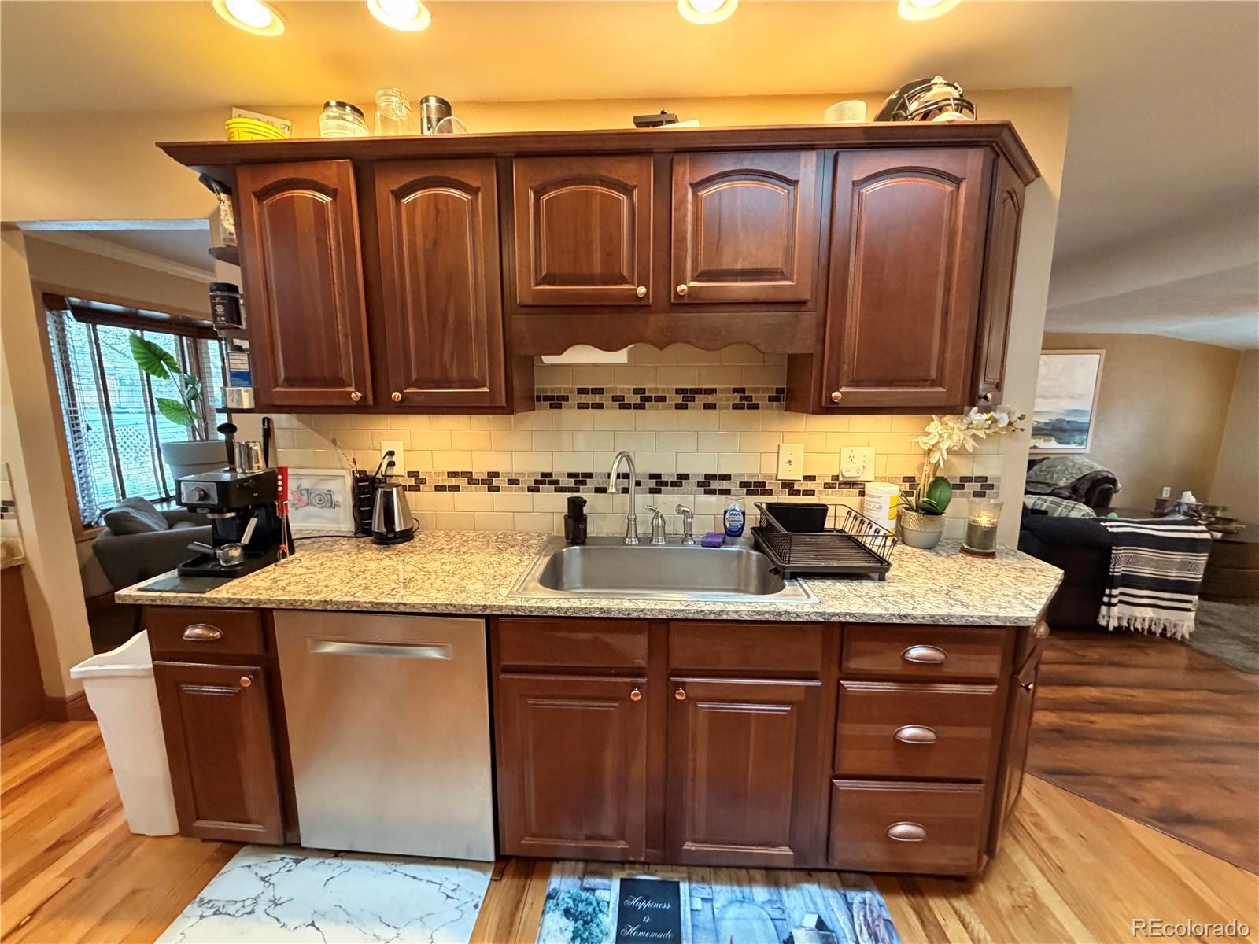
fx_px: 509
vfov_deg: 85.7
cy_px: 472
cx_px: 630
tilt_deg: -9.6
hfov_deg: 102.1
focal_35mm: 14
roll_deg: +0.4
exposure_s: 1/60
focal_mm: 2.22
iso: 500
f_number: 2.2
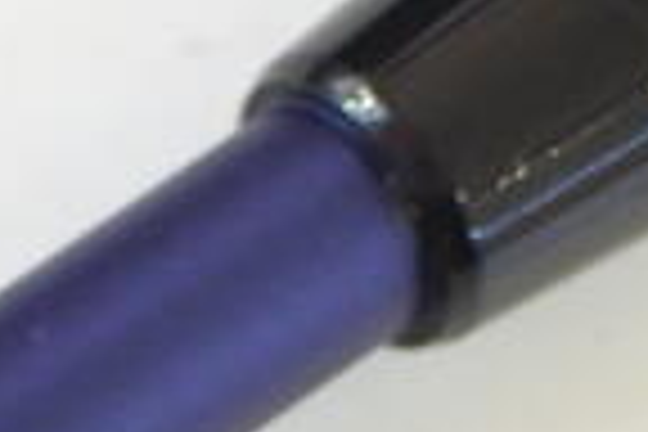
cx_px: -1458
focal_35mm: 326
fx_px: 5868
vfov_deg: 4.1
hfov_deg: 5.8
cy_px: 1318
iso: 640
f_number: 2.8
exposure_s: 1/125
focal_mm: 18.5
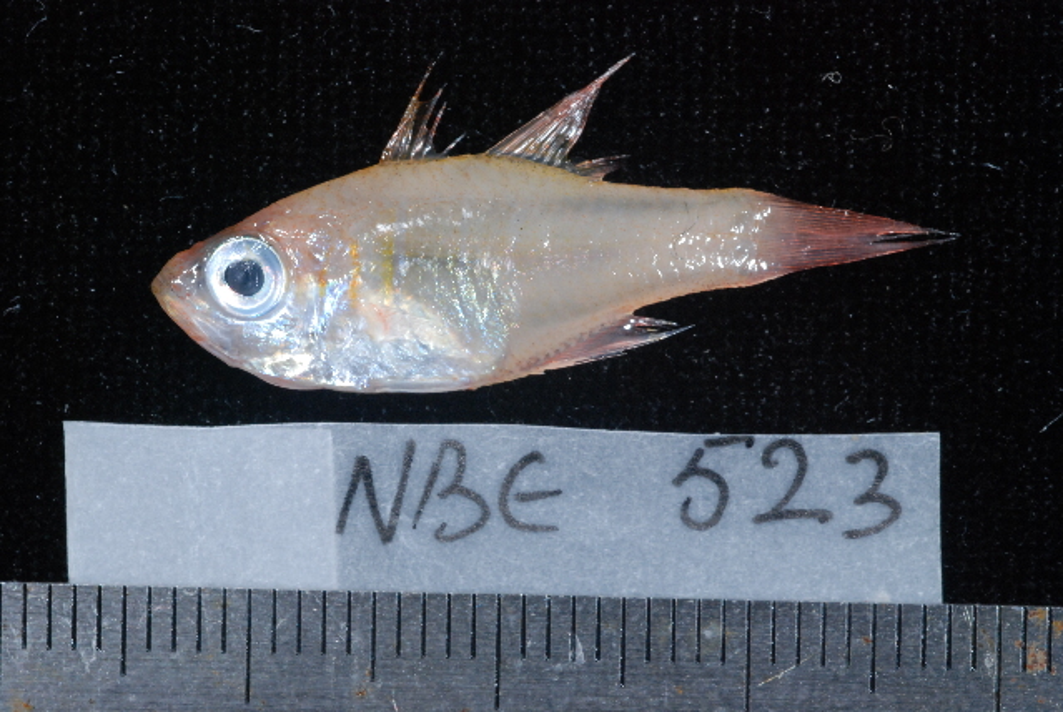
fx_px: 2661
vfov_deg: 15.2
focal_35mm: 90
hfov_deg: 22.6
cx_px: 532
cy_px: 356
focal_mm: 60
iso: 800
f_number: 32
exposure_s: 1/60
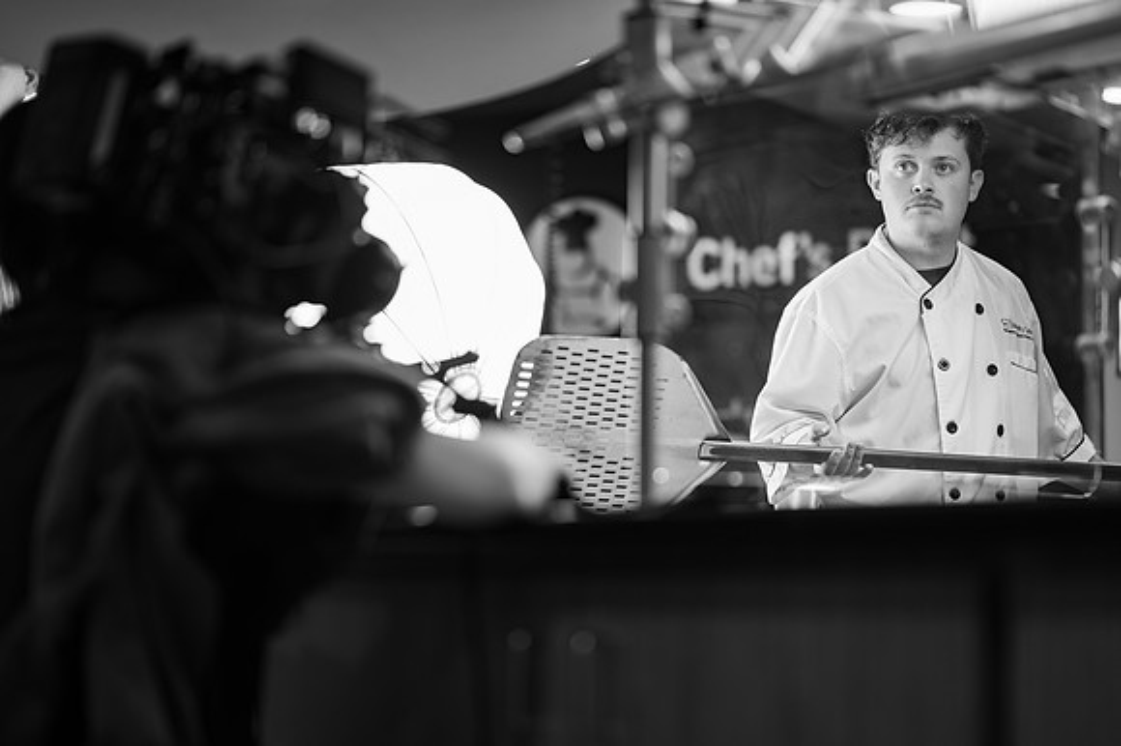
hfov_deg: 23.9
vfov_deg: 16.1
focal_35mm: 85
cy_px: 373
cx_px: 560
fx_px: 2645
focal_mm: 85
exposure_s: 1/200
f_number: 1.8
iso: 100
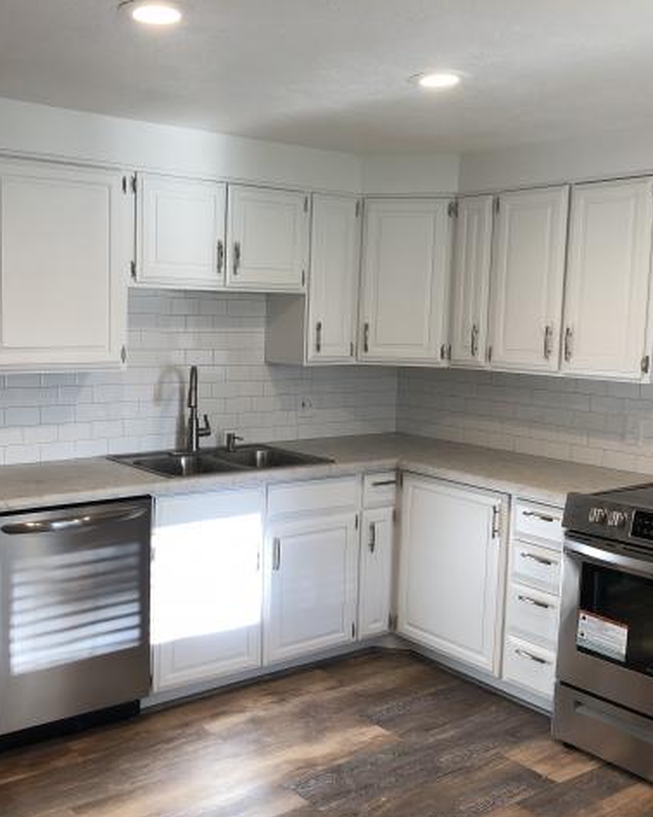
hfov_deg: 39.8
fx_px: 894
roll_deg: -0.8
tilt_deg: -5.8
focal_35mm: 37
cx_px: 244
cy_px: 411
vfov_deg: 49.1
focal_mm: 3.99
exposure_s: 1/30
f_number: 1.8
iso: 25
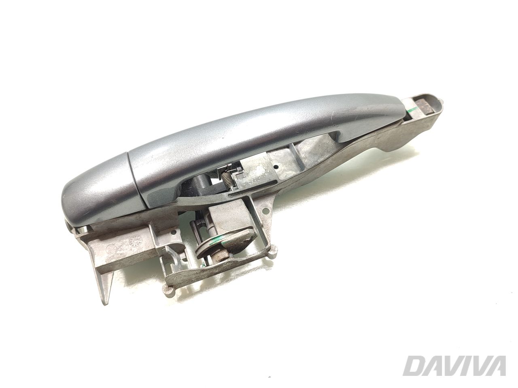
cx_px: 259
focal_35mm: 24
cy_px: 194
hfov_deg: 71.6
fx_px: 359
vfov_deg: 56.8
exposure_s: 1/100
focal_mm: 5.89
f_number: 1.89
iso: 320
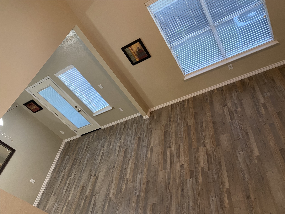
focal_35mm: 26
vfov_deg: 53.1
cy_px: 107
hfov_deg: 67.3
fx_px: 214
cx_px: 142
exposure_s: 1/60
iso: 250
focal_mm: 4.25
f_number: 1.8
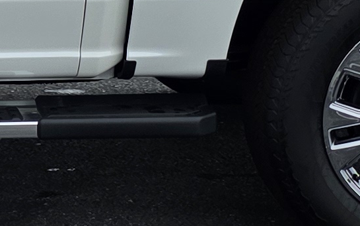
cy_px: -82
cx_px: -213
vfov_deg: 7.2
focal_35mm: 179
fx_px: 1757
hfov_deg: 11.2
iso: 80
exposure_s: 1/3345
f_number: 1.7
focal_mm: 6.3
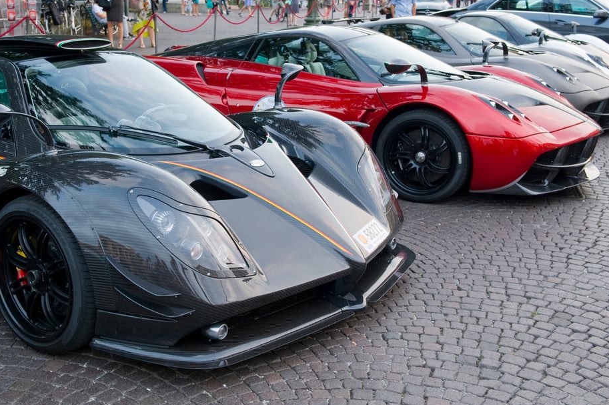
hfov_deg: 42.7
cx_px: 265
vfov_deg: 29.1
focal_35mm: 46
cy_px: 146
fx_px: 777
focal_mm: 35
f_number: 6.3
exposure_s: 1/50
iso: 800
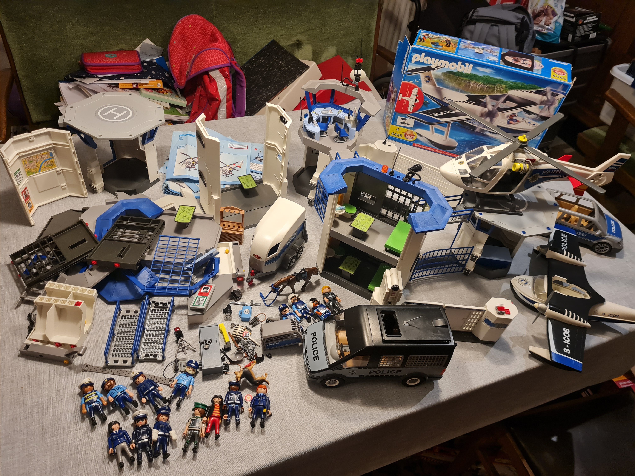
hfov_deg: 67.3
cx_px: 318
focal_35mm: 26
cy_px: 238
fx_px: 477
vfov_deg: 53.1
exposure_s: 1/50
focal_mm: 5.4
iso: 320
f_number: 1.8
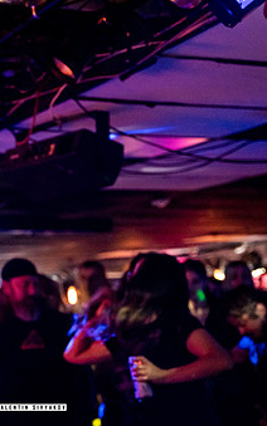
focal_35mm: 85
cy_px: 204
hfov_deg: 14.9
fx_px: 989
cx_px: -52
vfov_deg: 24.4
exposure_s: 1/200
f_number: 2.8
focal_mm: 48.7
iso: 3200
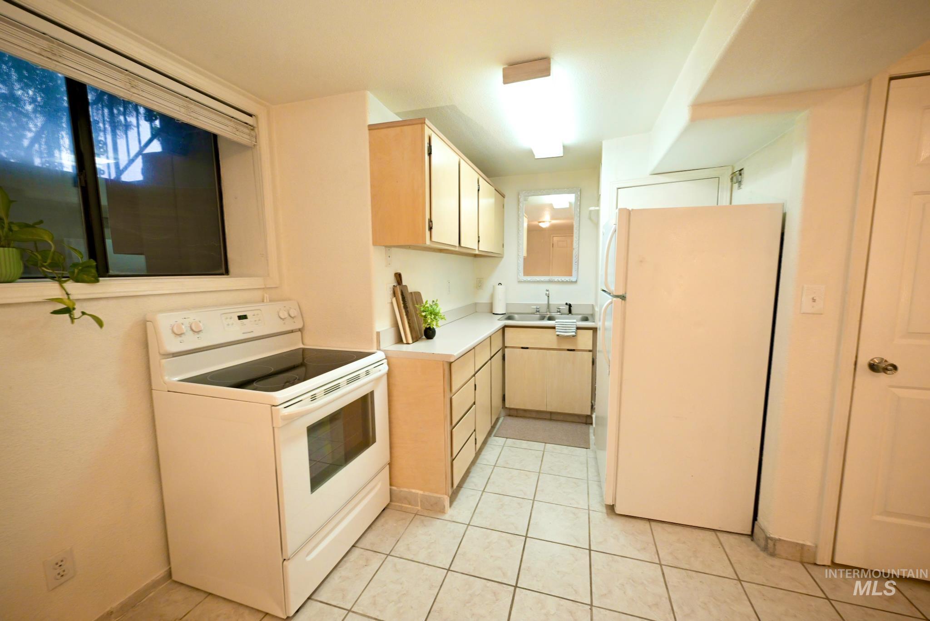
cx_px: 465
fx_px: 362
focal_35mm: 14
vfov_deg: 81.2
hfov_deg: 104.2
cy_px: 310
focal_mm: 14
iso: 3200
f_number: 10
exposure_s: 1/60
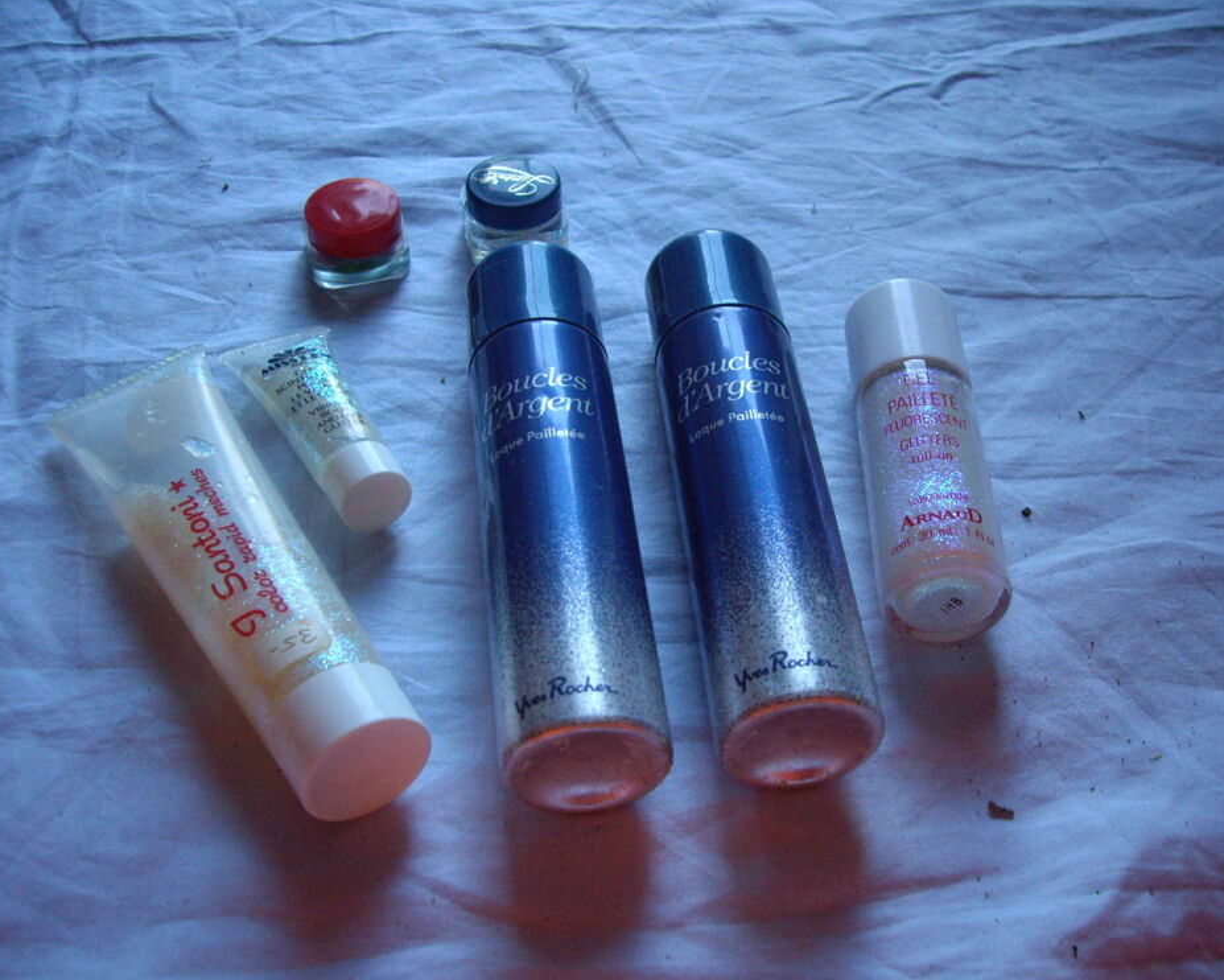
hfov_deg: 45.8
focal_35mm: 40
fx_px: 1449
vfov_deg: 37.3
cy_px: 493
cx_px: 607
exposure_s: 1/40
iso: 200
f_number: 2.7
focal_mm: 6.2
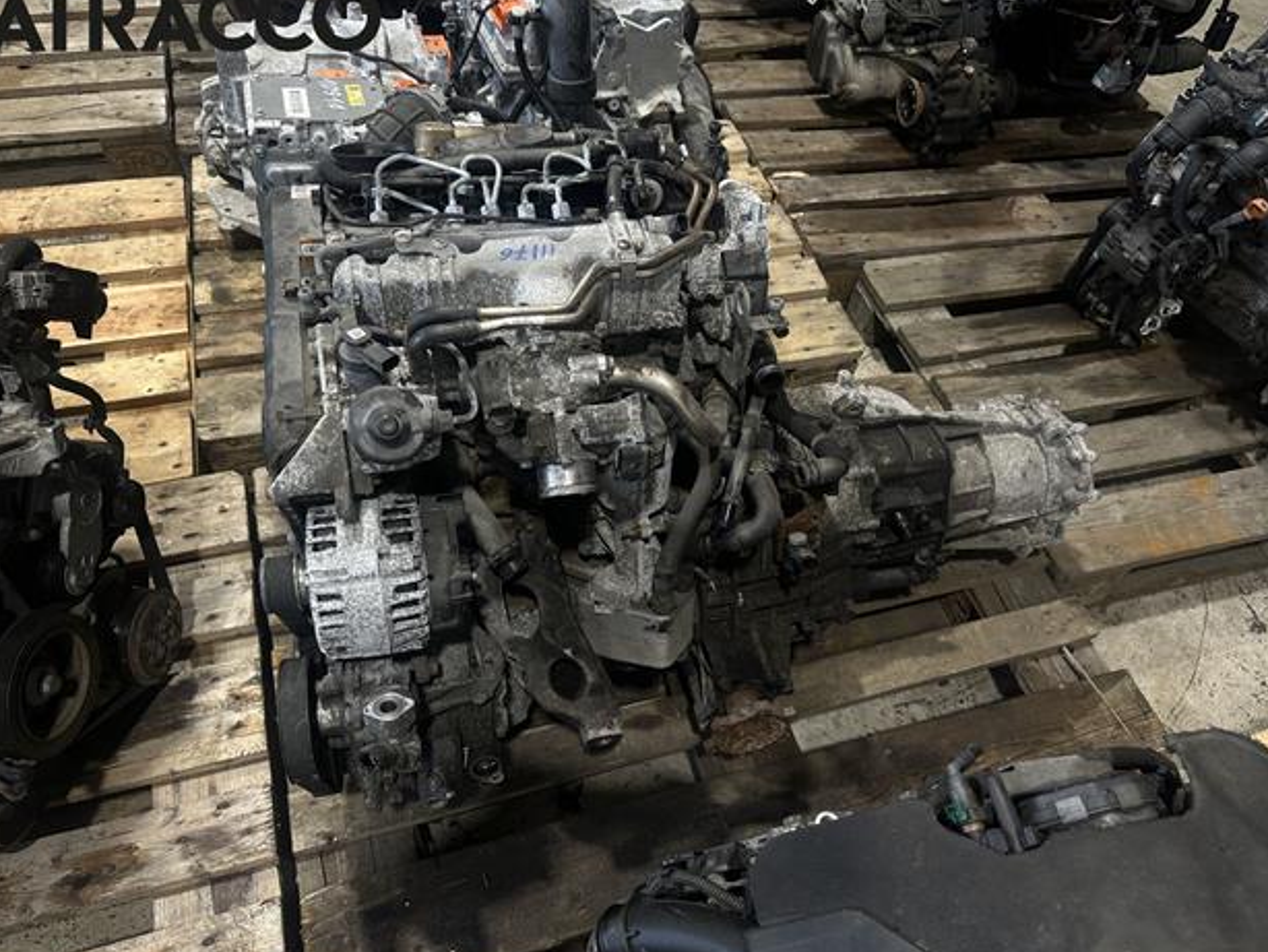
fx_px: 916
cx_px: 644
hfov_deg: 69.4
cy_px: 477
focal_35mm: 25
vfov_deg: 54.9
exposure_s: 1/100
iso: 80
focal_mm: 6.86
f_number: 1.78
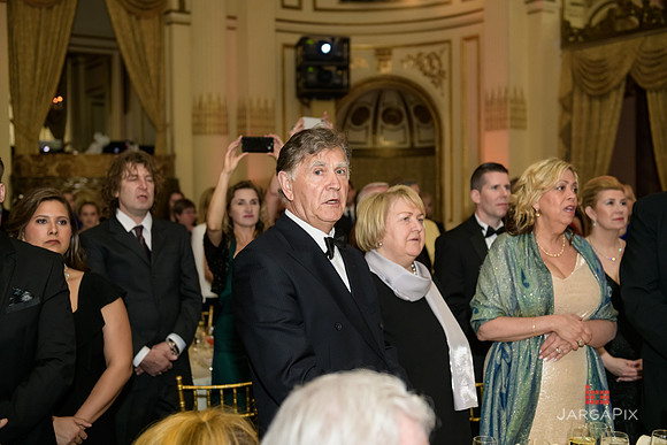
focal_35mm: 48
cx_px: 334
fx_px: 889
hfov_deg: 41.1
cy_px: 222
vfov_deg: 28.1
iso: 1600
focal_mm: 48
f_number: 3.2
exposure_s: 1/125
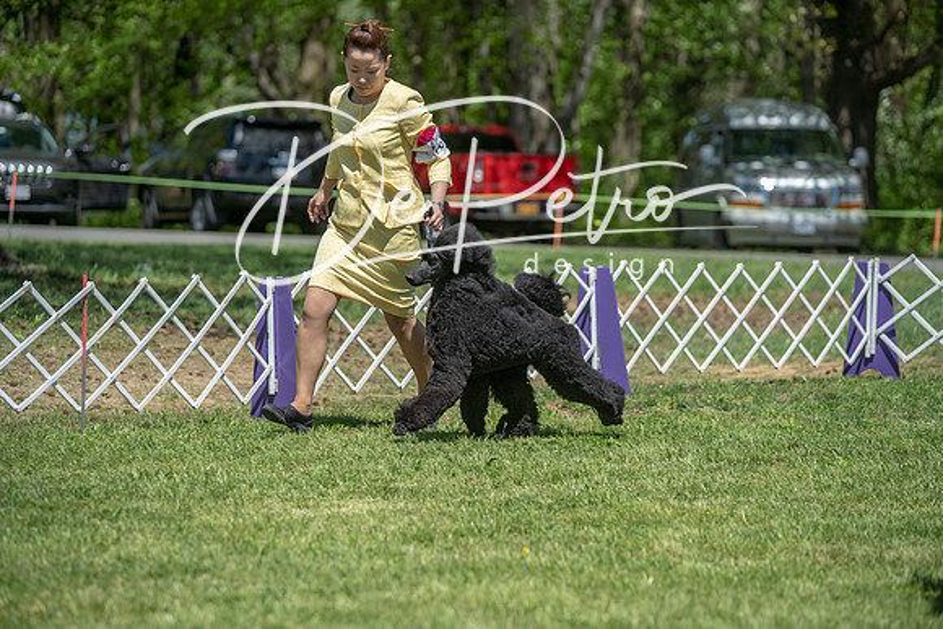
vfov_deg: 9.2
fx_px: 3930
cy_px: 314
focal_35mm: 150
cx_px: 472
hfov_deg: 13.7
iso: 125
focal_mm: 150
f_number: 4
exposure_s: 1/1000
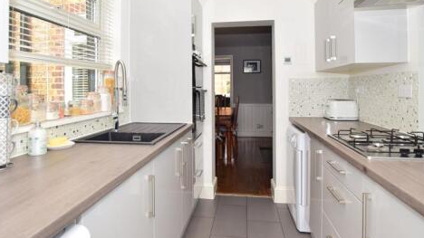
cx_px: 202
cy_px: 84
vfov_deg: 50.7
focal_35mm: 22
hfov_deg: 81.2
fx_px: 247
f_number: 8
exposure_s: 1/200
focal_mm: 10
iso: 400
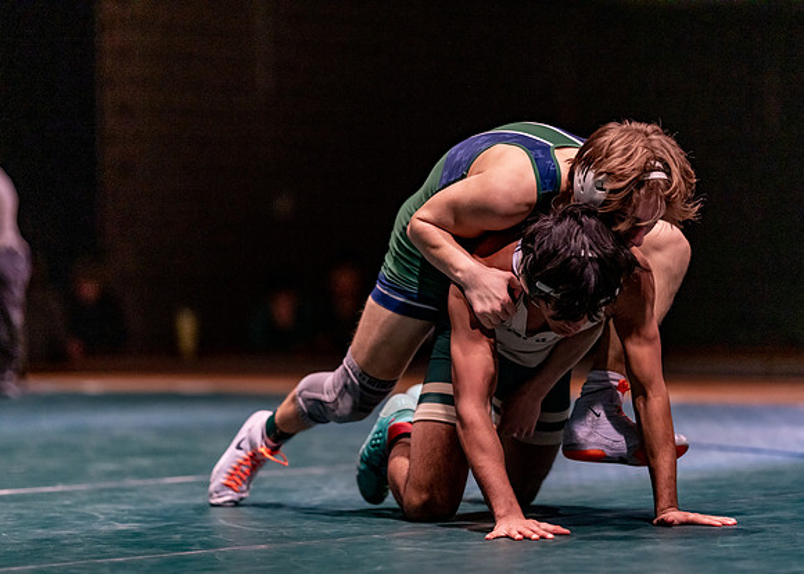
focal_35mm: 141
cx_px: 402
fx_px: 3229
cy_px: 287
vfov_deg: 10.2
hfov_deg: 14.2
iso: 2000
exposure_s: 1/800
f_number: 1.8
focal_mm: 135
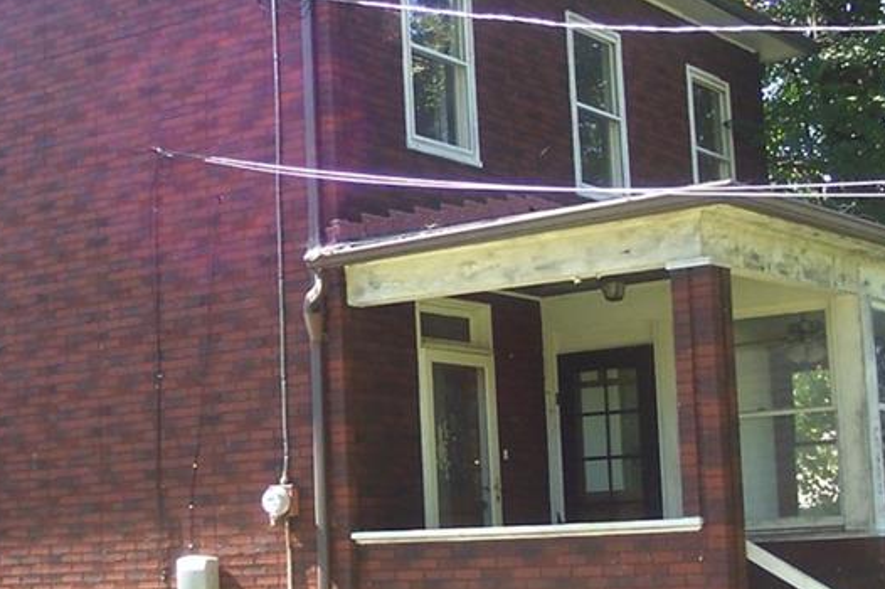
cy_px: 289
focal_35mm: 74
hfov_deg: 27.4
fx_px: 1818
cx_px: 407
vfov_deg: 18.4
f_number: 2.8
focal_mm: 8
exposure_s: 1/180
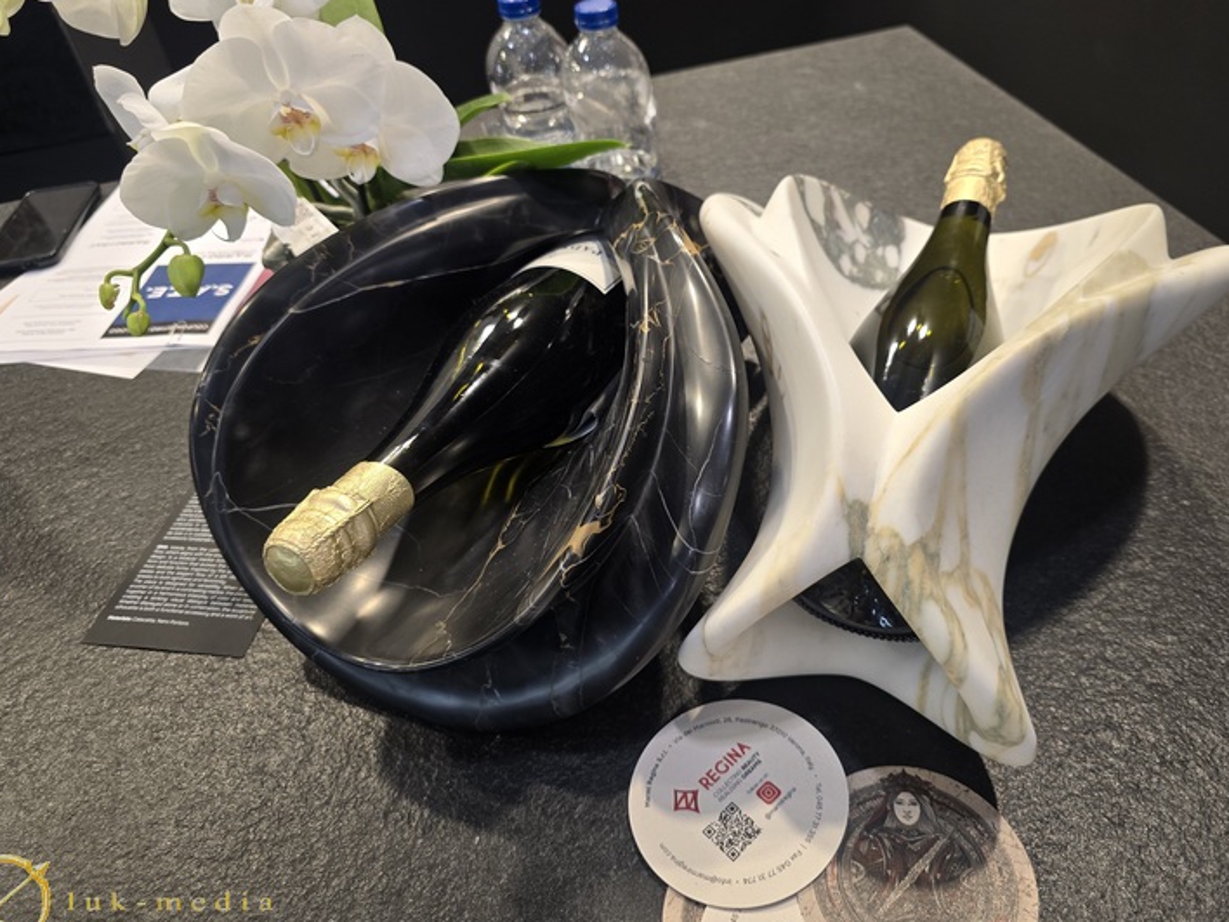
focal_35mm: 26
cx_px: 656
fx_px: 923
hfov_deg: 67.2
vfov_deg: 53.0
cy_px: 425
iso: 125
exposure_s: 1/100
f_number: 1.7
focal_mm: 6.3
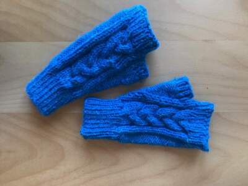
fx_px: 201
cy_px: 93
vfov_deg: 49.7
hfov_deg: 63.4
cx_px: 124
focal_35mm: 28
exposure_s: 1/23
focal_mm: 3.99
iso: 32
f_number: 1.8
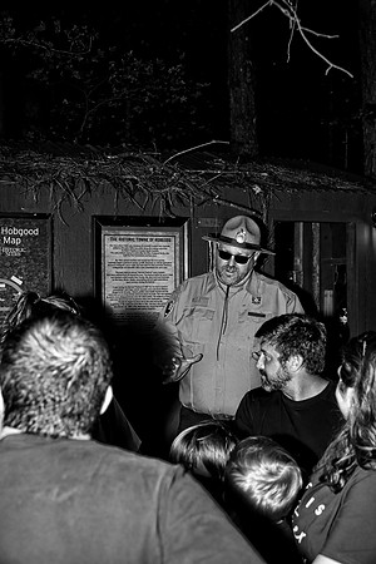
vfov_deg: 42.7
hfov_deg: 29.2
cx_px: 188
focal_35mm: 46
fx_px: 721
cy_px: 282
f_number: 5.6
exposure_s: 1/60
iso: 400
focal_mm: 46
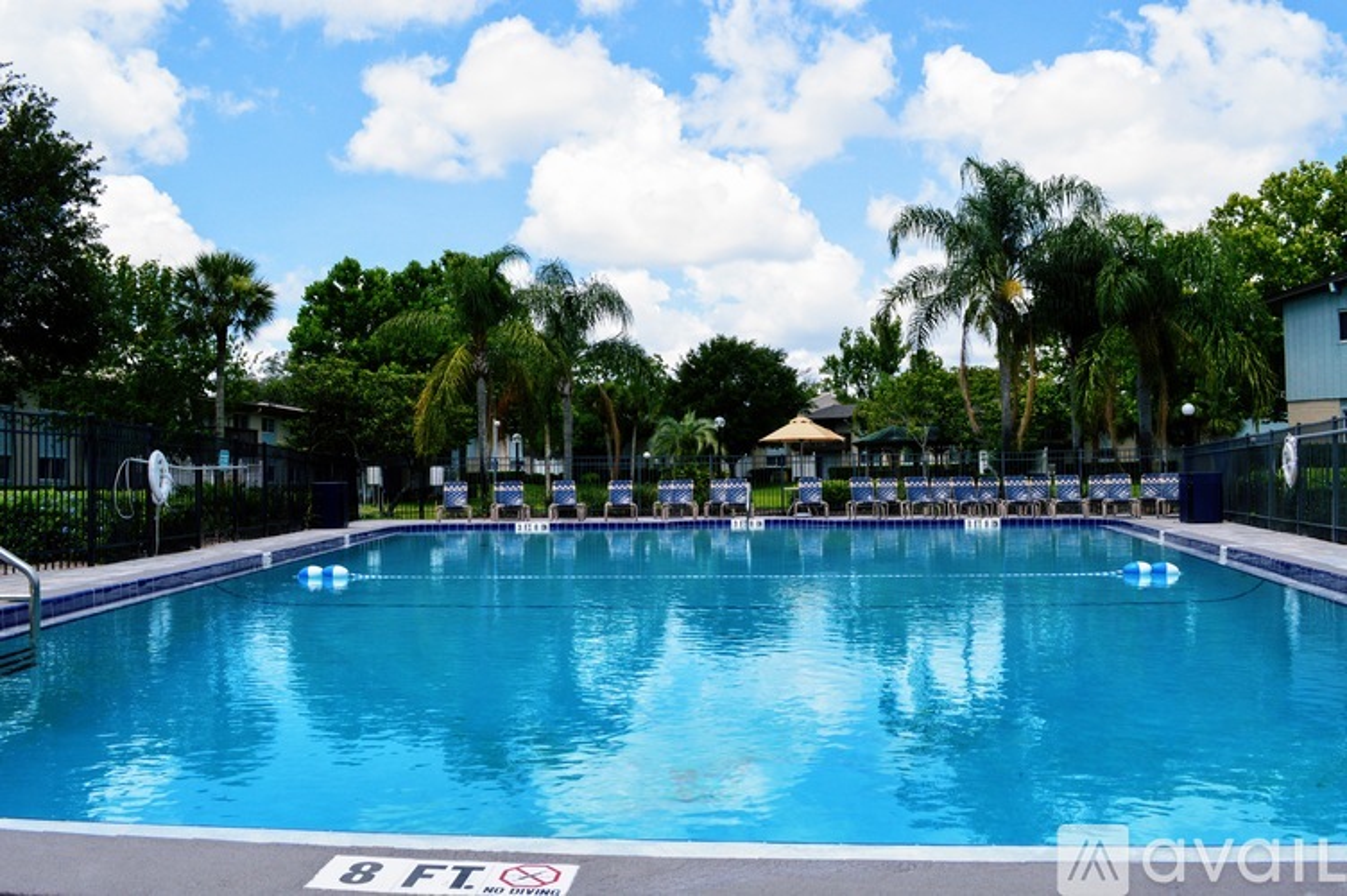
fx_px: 1121
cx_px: 674
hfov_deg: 62.0
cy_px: 448
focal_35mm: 30
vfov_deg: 43.5
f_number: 11
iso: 400
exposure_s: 1/400
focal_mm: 20
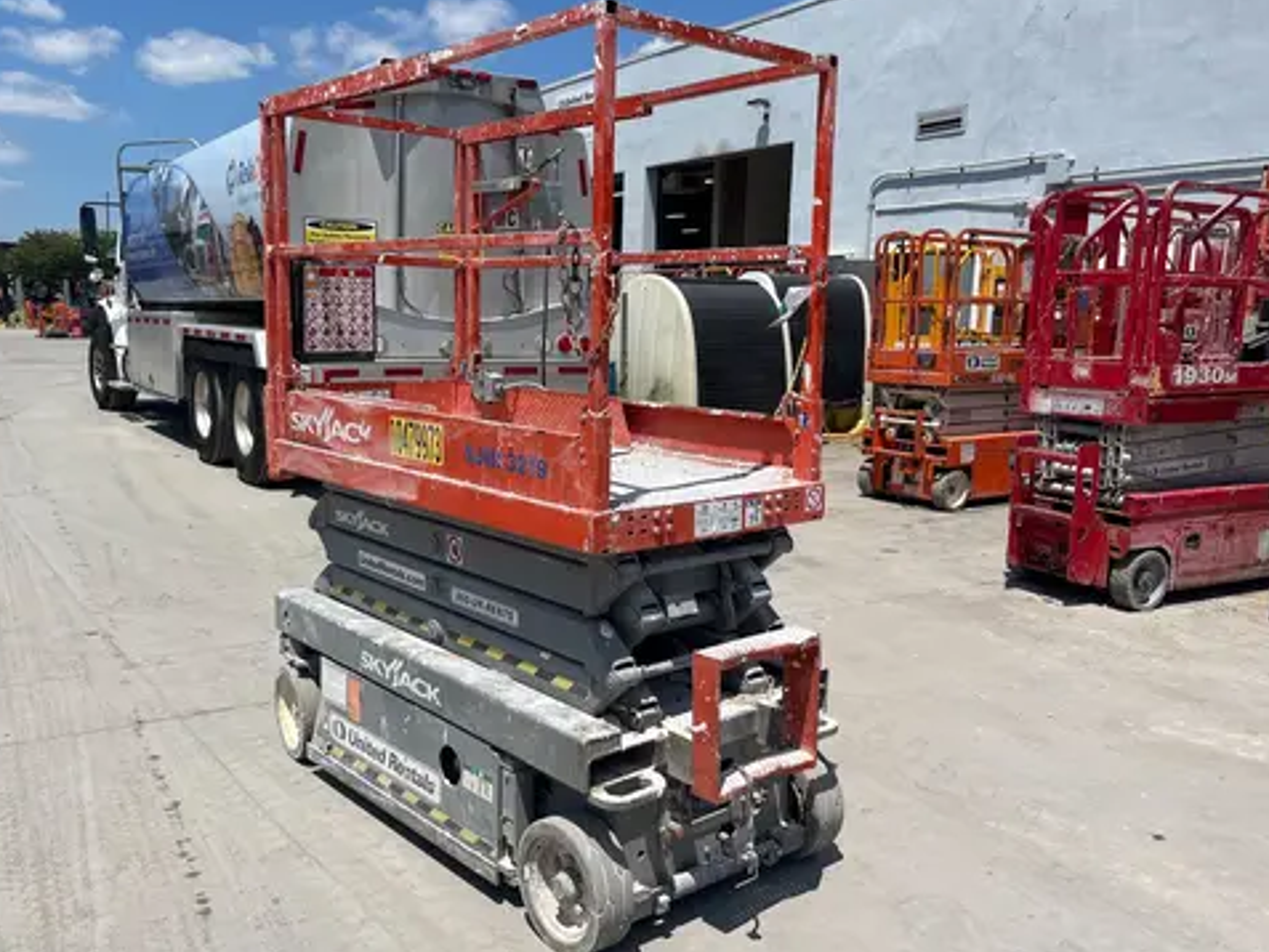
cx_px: 607
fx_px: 1100
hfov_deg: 59.9
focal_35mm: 30
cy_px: 485
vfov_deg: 46.8
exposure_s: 1/6173
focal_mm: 5.1
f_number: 1.6
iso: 50
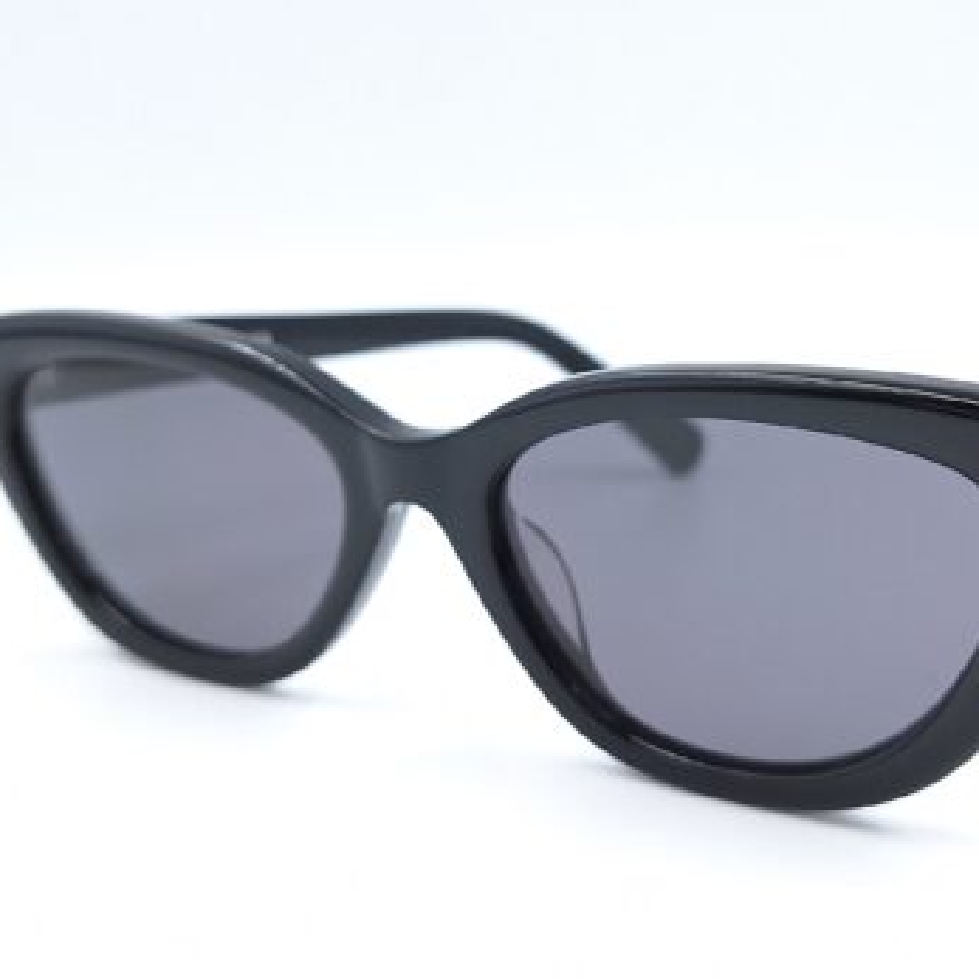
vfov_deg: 37.3
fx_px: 1440
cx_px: 621
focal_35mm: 45
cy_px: 350
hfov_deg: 37.3
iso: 64
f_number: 1.8
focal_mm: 5.54
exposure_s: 1/120
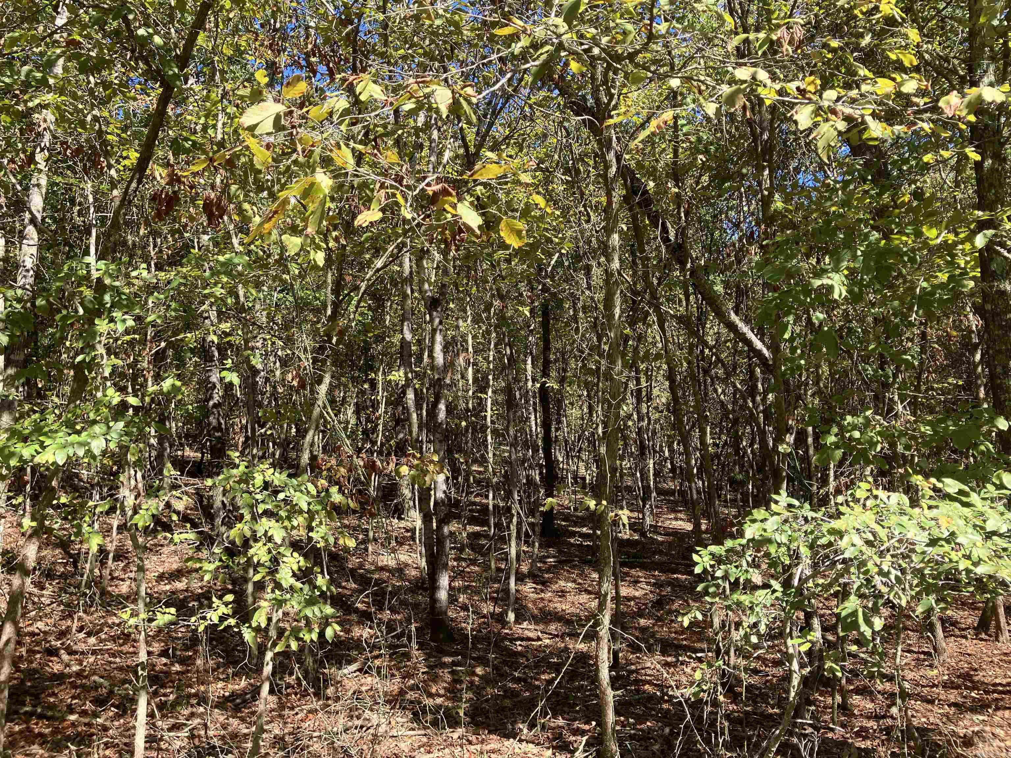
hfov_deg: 63.4
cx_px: 506
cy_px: 379
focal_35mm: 28
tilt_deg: +12.0
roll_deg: +4.8
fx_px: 818
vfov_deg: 49.7
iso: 32
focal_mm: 3.99
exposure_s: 1/317
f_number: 1.8
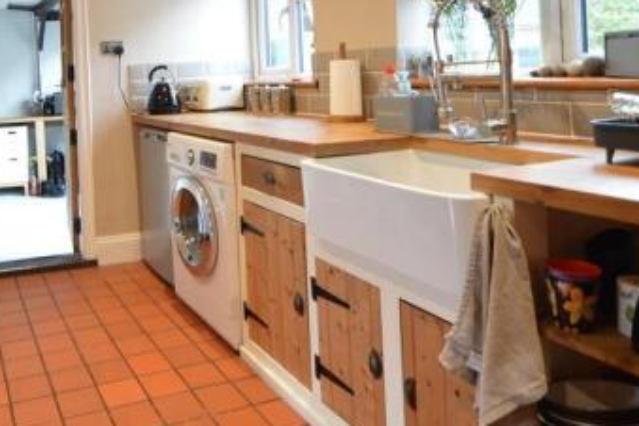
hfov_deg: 57.7
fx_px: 515
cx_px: 107
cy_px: 74
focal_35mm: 29
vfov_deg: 42.5
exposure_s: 1/15
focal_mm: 10
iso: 280
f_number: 3.5
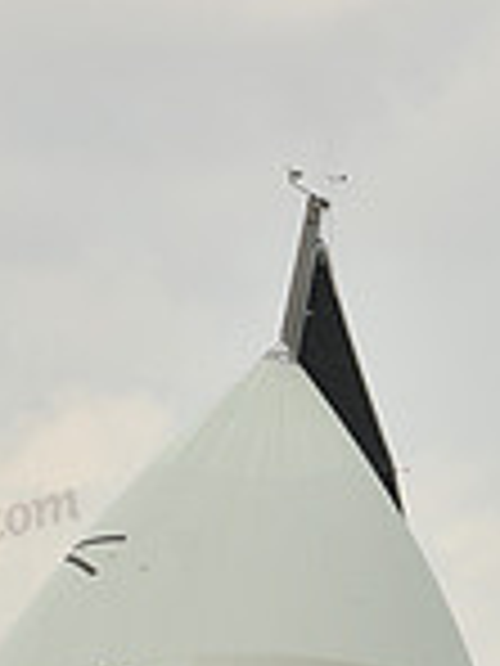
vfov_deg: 4.3
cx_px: 313
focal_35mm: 460
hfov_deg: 3.2
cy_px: 1156
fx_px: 8859
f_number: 10
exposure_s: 1/640
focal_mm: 122
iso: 250
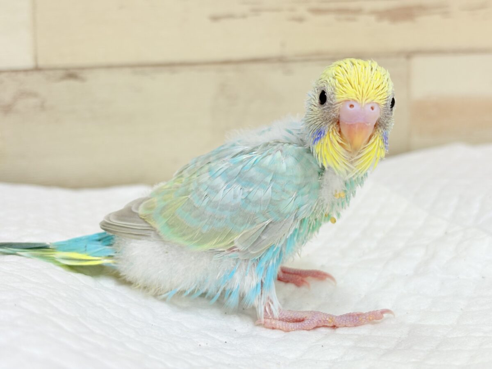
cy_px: 184
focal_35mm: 52
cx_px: 246
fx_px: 739
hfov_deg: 36.8
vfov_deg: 28.0
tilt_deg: -9.9
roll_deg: +2.7
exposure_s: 1/50
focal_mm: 5.96
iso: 40
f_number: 1.6
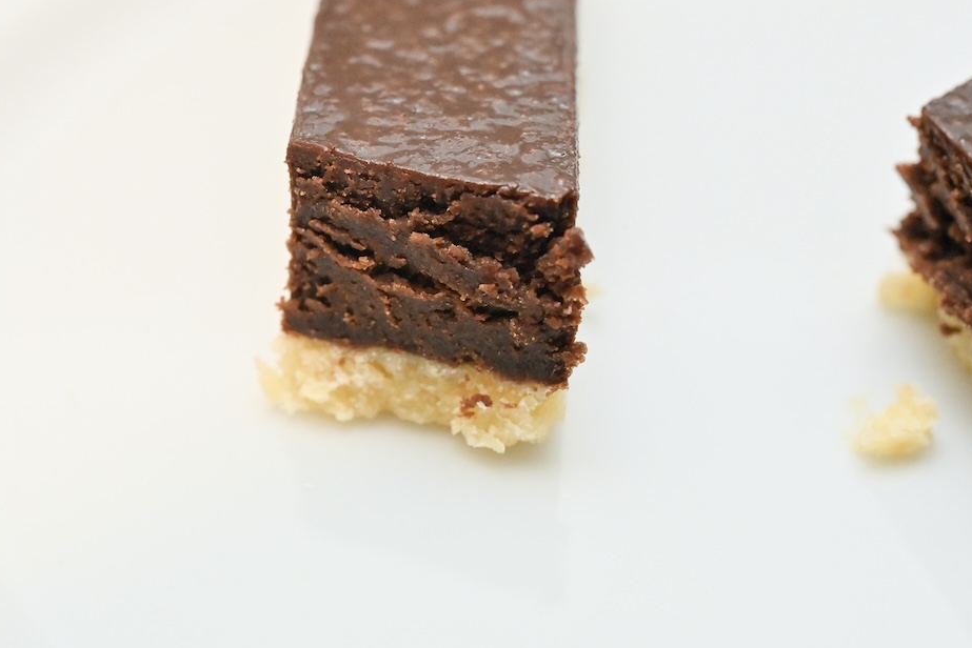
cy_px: 331
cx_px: 482
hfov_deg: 30.9
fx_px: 1755
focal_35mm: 65
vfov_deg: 20.9
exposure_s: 1/250
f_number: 10
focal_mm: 60
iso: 6400
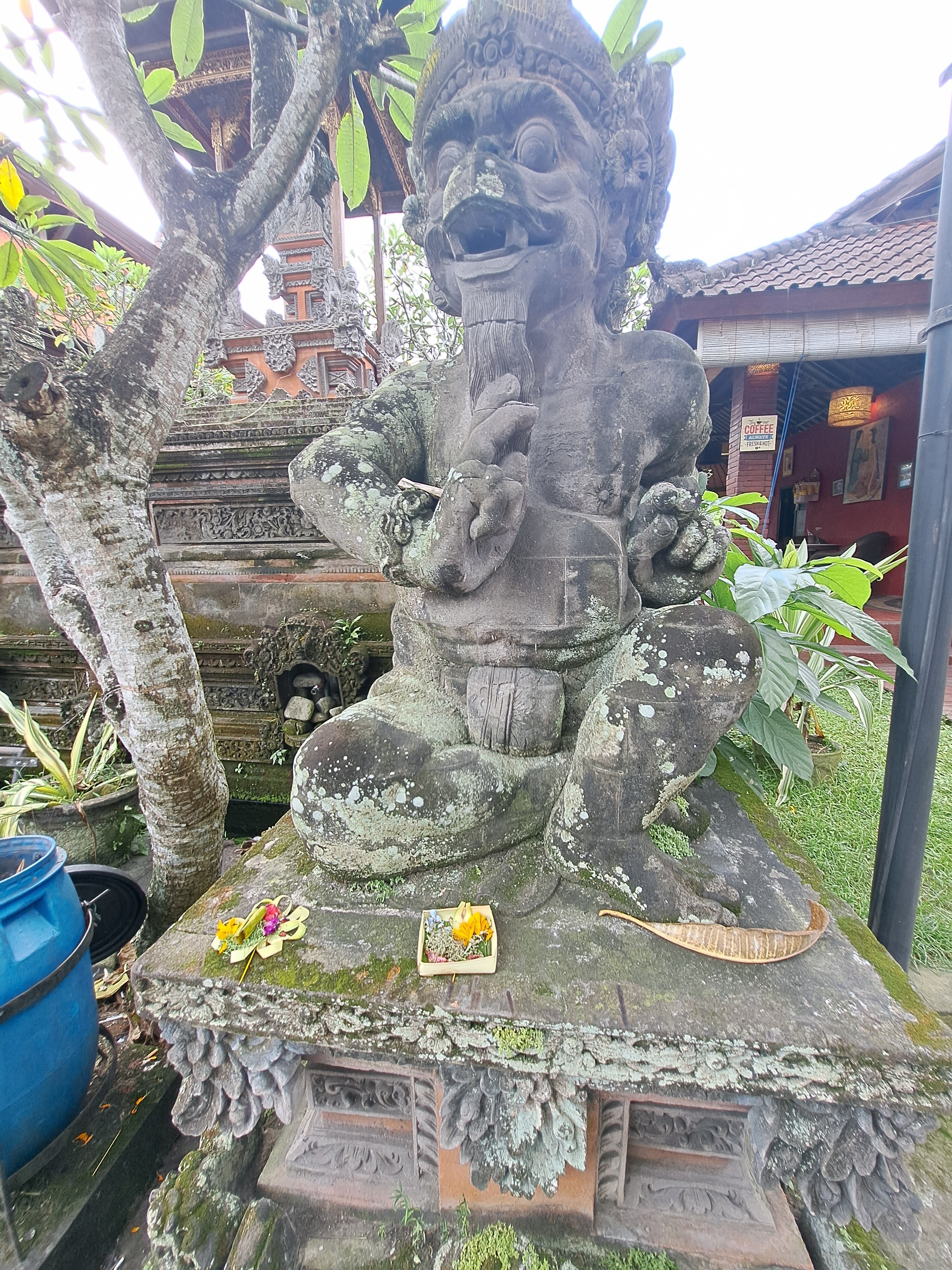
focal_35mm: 13
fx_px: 477
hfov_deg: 89.9
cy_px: 635
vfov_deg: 106.2
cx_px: 476
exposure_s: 1/104
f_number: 2.2
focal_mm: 1.74
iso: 50
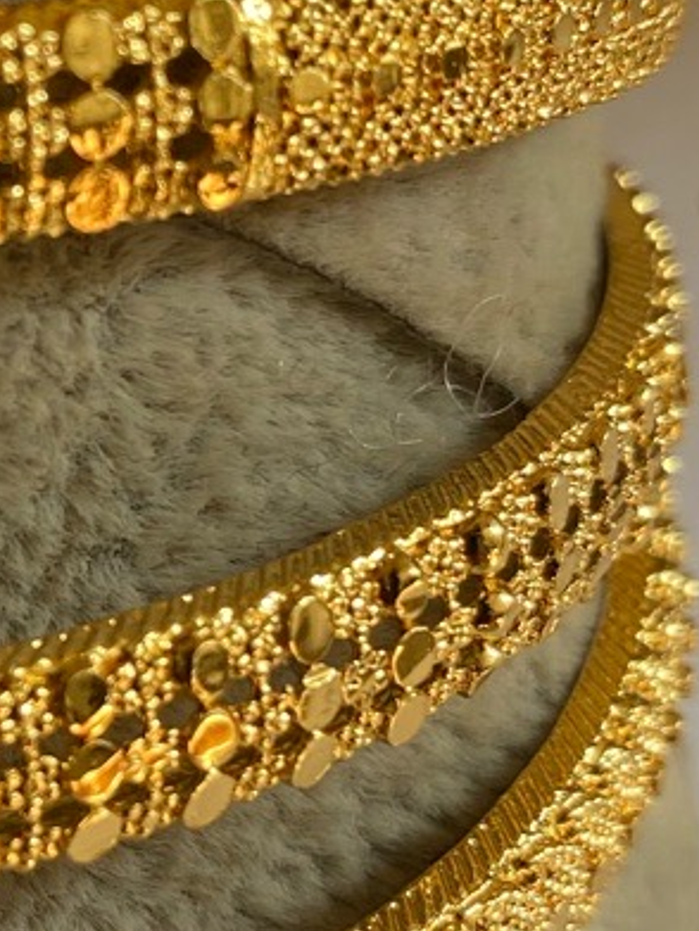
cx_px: -418
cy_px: 634
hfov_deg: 13.5
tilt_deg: -73.4
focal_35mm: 102
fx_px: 2746
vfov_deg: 19.2
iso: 80
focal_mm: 4.25
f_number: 1.8
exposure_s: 1/121
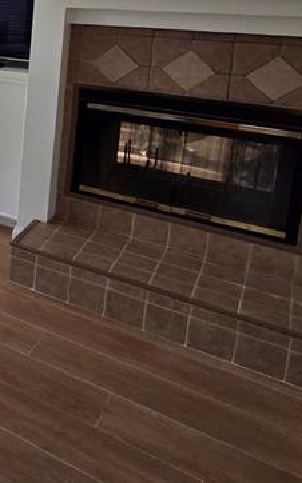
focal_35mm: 39
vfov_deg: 46.3
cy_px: 64
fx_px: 514
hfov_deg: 21.2
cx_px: -247
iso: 200
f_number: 2.2
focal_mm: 2.2
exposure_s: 1/120
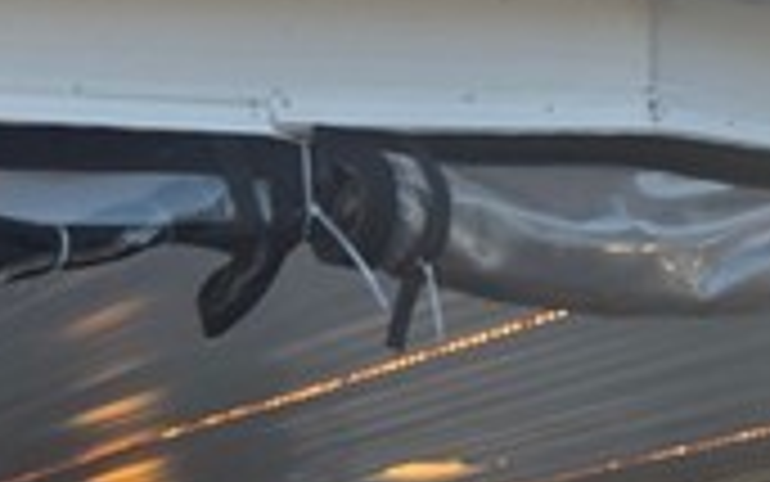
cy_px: 786
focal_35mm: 130
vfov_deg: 9.7
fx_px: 2729
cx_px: -61
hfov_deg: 15.7
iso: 80
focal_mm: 6.3
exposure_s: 1/2470
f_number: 1.7
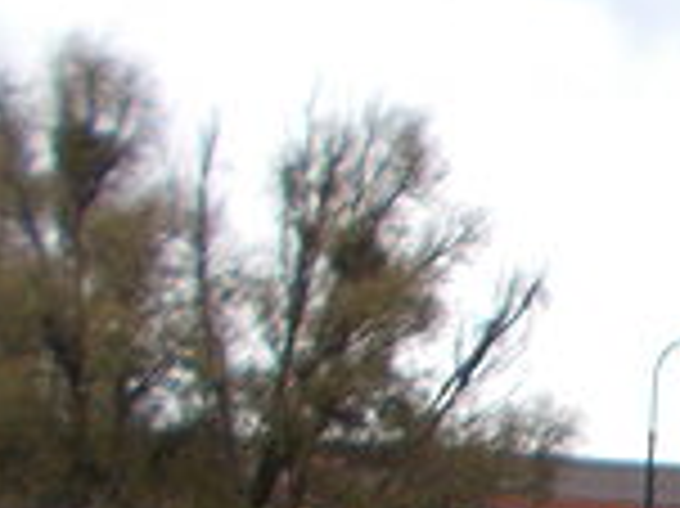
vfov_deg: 9.2
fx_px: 3042
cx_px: 1689
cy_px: 825
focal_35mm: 155
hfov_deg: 10.7
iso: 80
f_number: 3.2
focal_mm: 4.6
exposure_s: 1/400
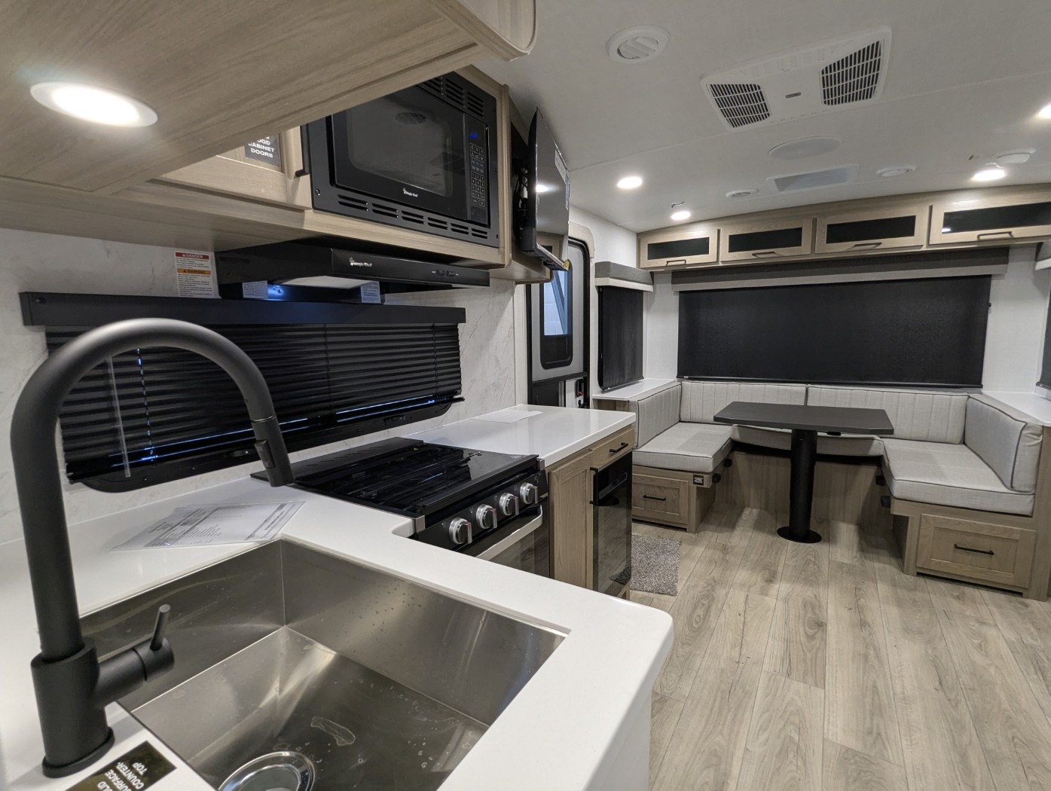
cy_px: 396
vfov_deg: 78.2
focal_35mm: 16
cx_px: 526
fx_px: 486
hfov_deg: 94.4
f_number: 2.2
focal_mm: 2.35
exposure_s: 1/25.8
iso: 80
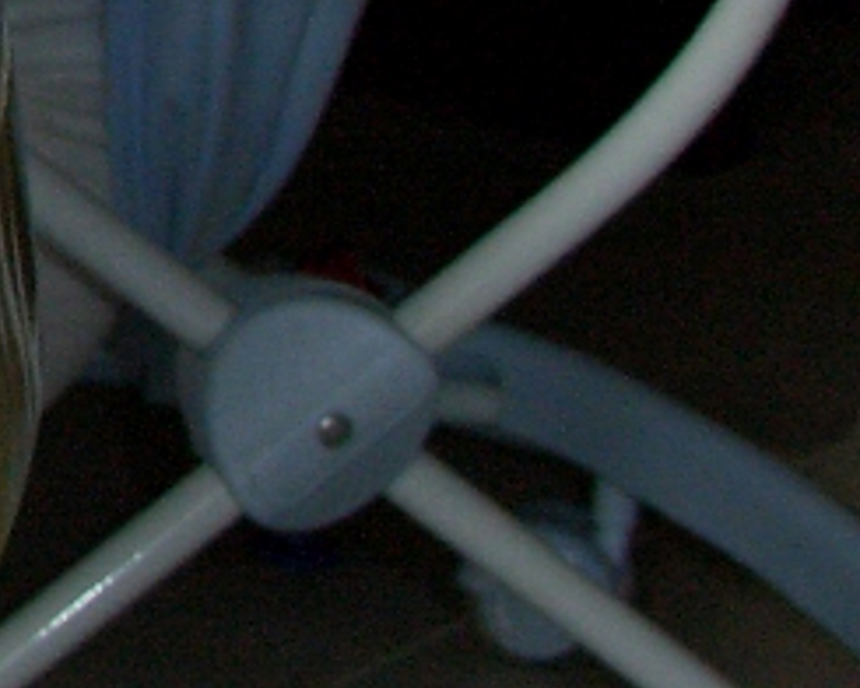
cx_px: -955
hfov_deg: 10.4
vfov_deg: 8.8
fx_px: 4276
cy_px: -583
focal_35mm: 168
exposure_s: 1/60
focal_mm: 7.1
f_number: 2.8
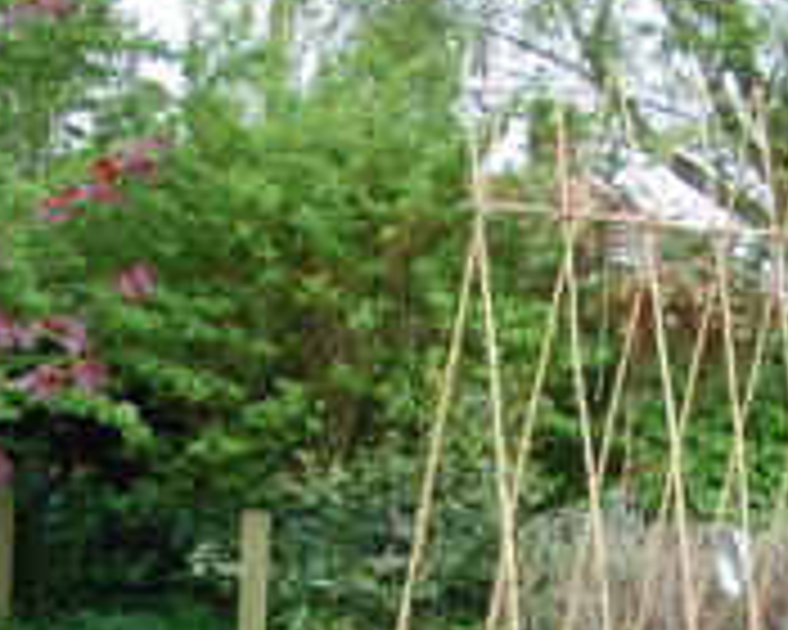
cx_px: 410
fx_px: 2216
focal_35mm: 95
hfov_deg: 20.2
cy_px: 875
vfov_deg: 15.2
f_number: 5.6
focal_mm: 18
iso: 280
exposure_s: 1/125
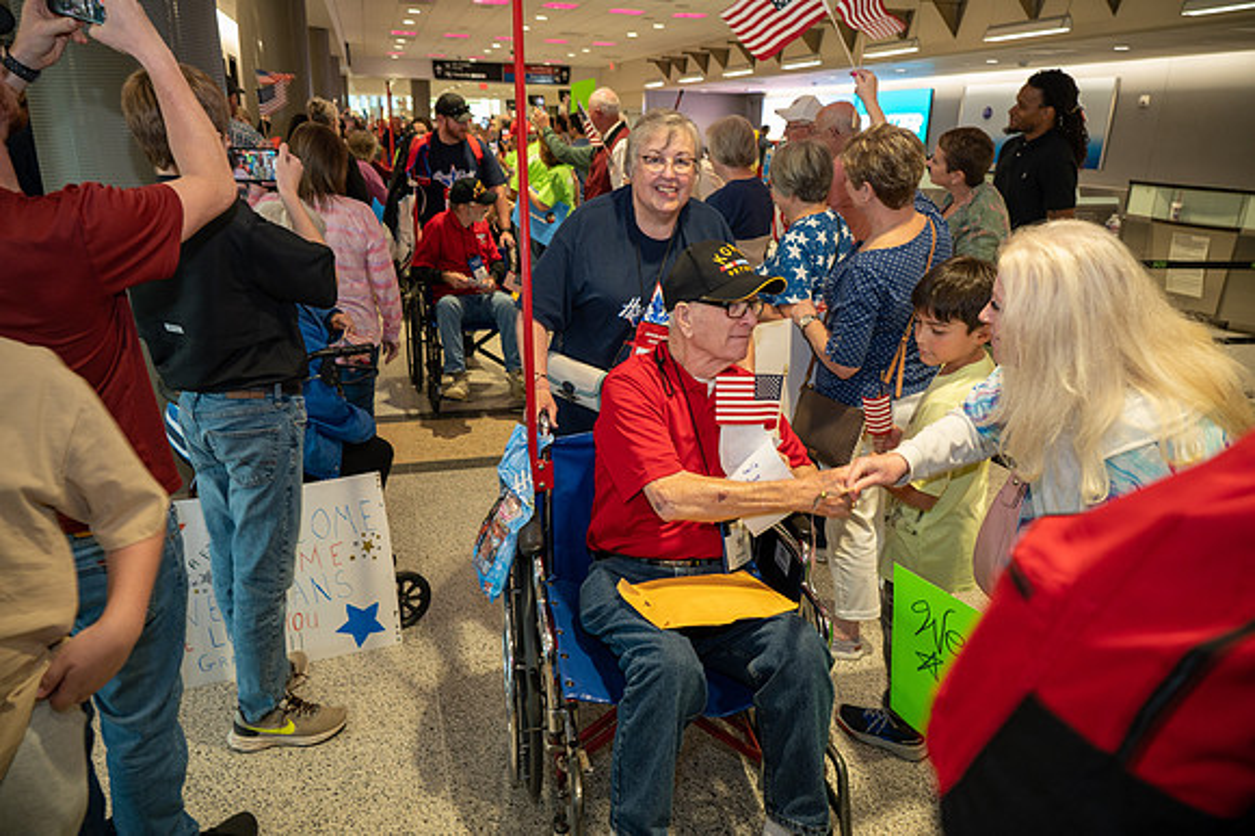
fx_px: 836
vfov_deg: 53.1
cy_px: 418
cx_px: 628
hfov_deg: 73.8
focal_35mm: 24
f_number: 4
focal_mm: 24
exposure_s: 1/40
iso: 1000
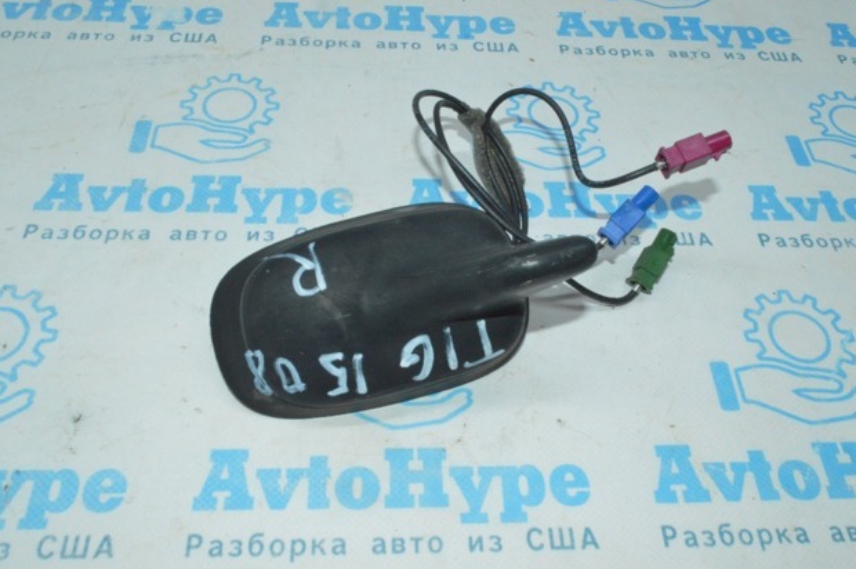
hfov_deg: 58.0
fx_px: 772
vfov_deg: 40.4
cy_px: 291
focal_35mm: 33
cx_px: 418
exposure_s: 1/50
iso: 4000
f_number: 25
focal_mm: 21
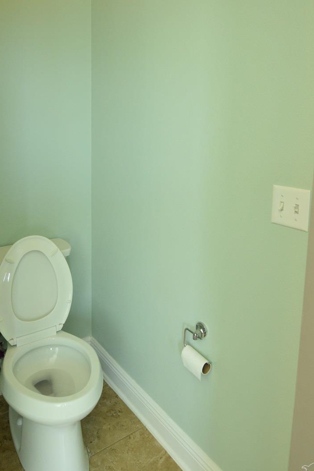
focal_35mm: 26
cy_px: 170
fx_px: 340
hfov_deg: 49.6
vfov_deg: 68.1
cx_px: 151
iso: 800
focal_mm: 12
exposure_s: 1/80
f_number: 5
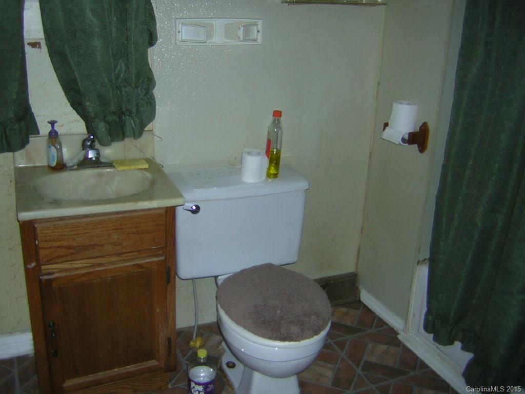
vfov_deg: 39.7
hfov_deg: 51.4
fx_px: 546
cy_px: 197
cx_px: 262
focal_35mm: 36
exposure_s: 1/60.1
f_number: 2.6
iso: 50
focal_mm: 4.7
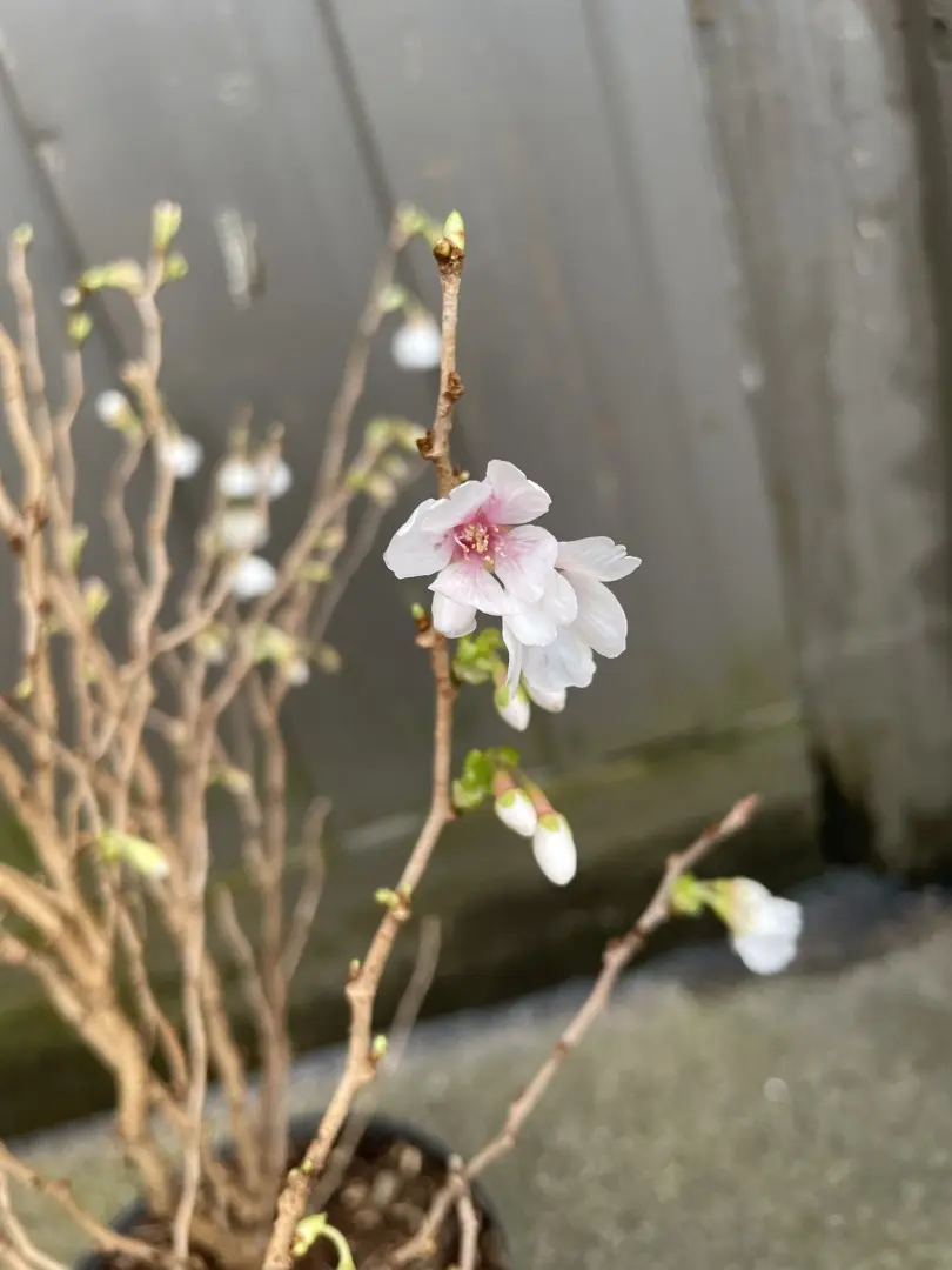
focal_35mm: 26
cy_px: 635
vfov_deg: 67.3
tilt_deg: -26.3
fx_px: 953
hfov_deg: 53.1
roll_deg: +18.2
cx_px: 476
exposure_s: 1/121
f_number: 1.6
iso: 125
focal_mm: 4.2
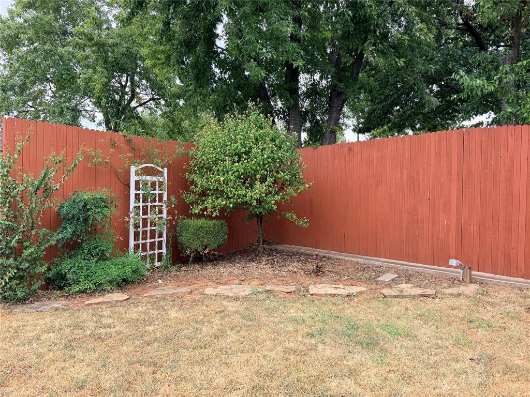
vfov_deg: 56.8
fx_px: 367
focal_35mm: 24
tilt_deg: -2.4
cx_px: 265
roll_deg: -0.6
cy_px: 198
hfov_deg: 71.6
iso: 100
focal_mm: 6.76
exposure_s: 1/840
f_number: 1.78
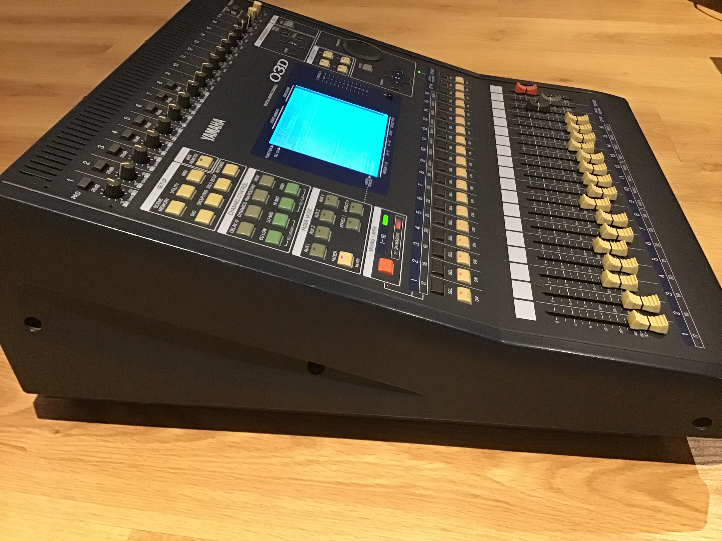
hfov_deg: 58.4
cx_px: 361
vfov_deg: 45.4
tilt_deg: -37.2
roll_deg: +1.9
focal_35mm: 31
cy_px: 270
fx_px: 647
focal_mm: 3.3
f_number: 2.4
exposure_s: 1/17
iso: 500
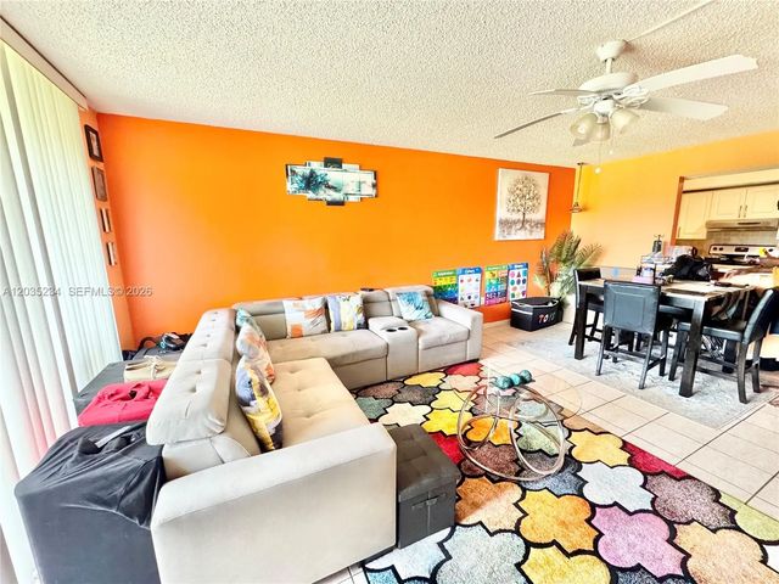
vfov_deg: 85.7
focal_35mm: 14
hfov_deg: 102.1
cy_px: 292
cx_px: 390
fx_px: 315
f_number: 2.2
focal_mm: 2.22
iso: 500
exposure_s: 1/60
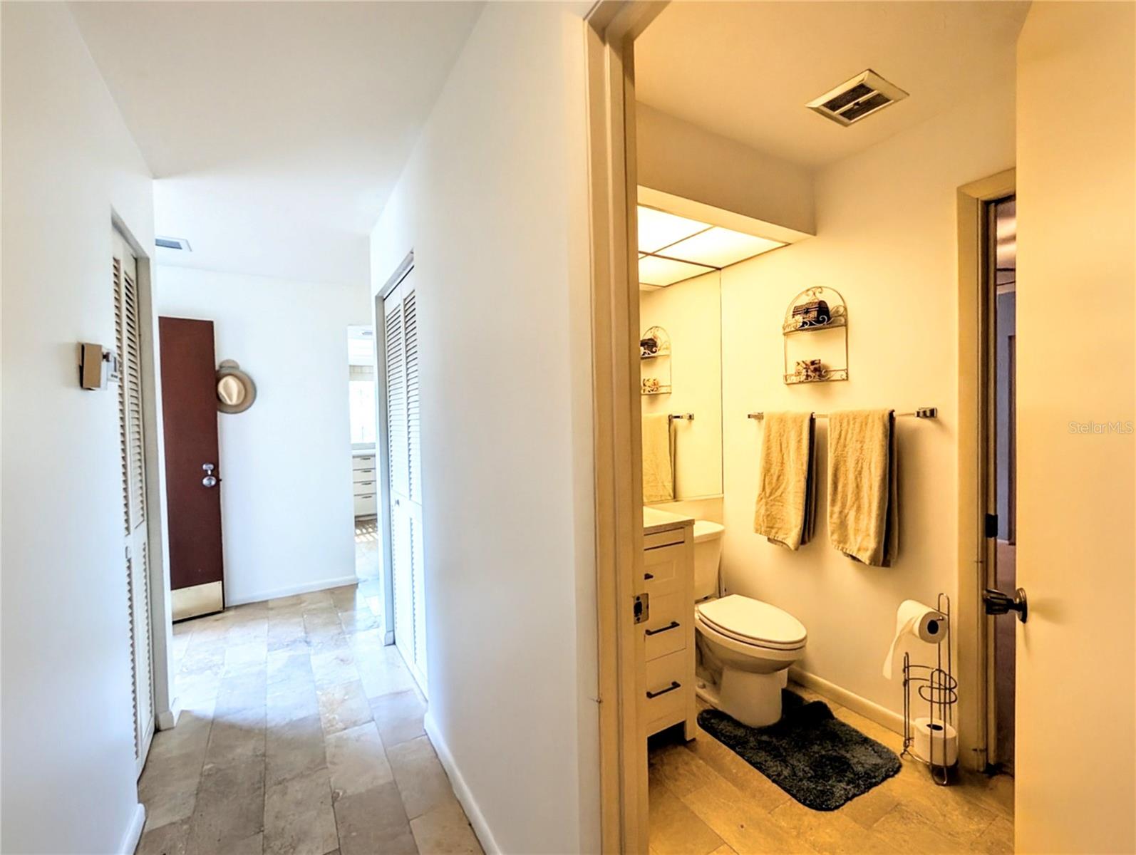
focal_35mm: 12
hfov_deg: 110.5
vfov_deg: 94.6
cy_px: 428
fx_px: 394
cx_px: 568
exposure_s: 1/120
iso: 142
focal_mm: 2.02
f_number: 1.7
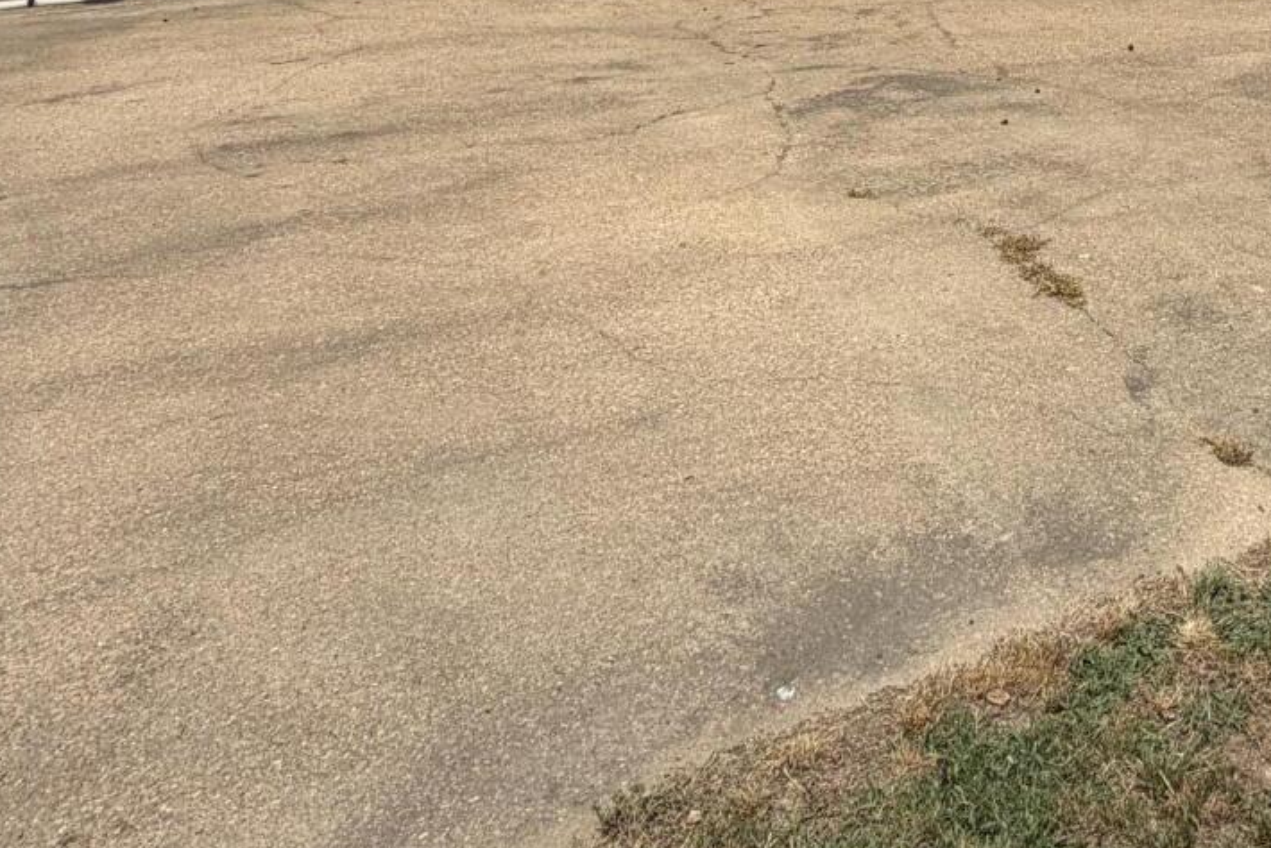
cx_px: 1065
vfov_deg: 27.9
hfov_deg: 44.4
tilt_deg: -2.5
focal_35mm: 41
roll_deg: +0.8
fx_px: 1448
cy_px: -209
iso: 20
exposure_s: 1/1534
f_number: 2.2
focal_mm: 2.22
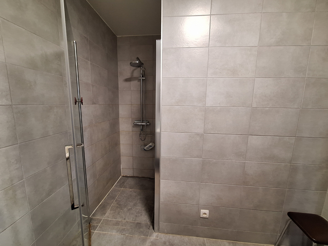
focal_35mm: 13
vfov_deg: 89.9
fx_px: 123
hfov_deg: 106.2
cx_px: 164
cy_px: 123
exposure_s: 1/25
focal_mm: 1.74
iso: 200
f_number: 2.2
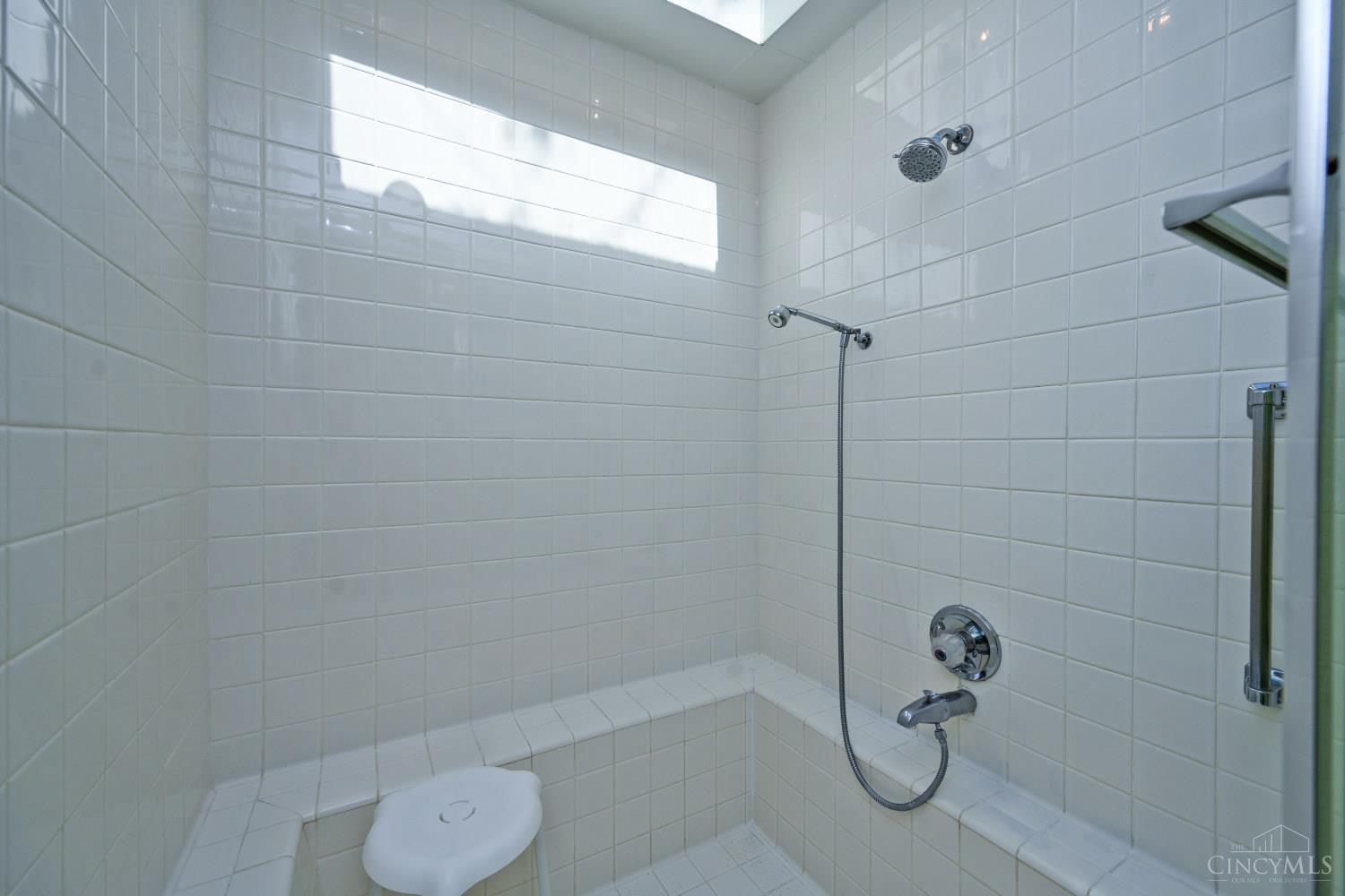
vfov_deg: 81.2
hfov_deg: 104.3
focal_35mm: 14
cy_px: 448
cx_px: 672
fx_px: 523
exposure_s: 1/160
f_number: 6.3
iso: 100
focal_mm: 14
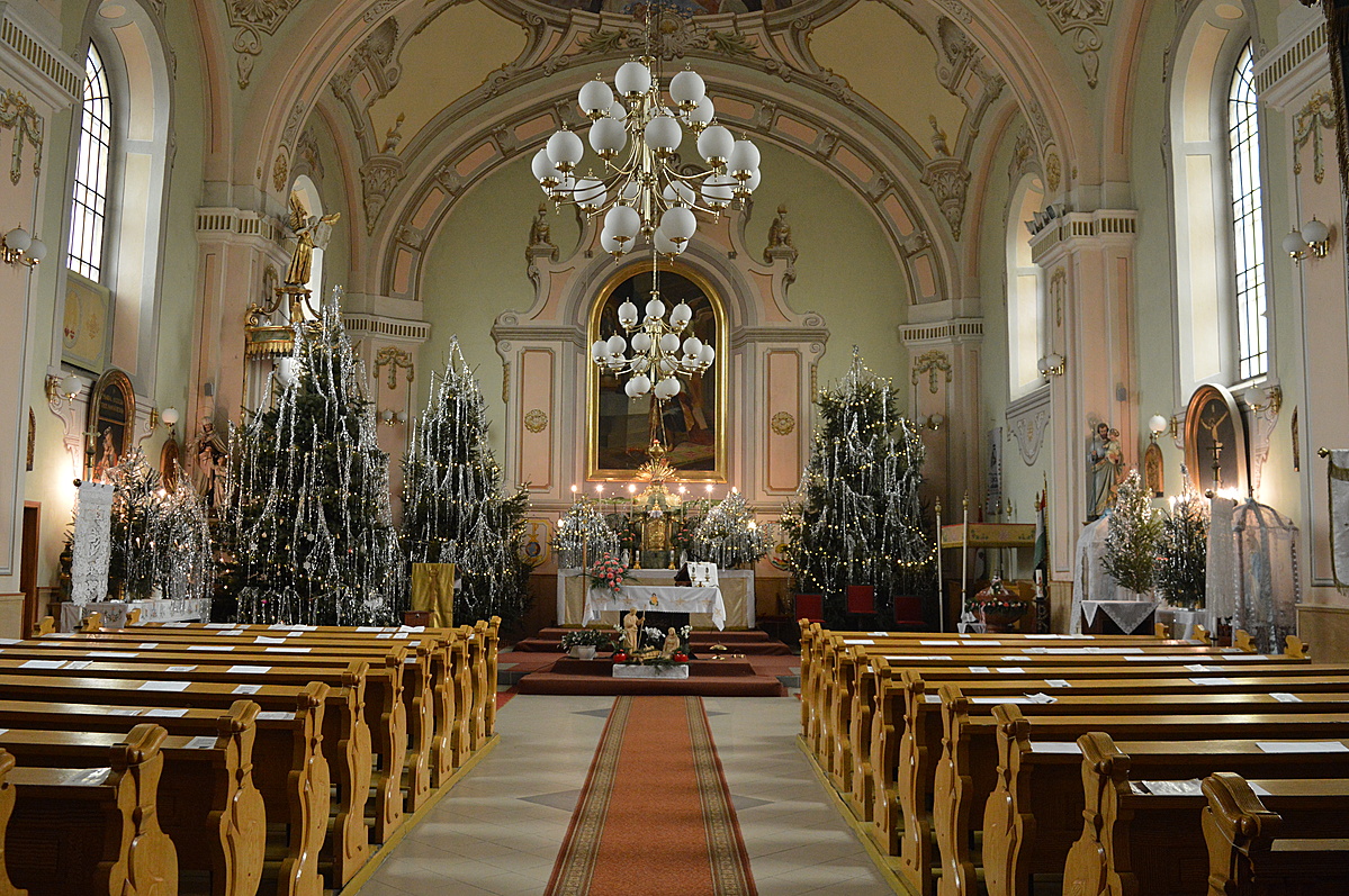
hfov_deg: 57.3
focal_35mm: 33
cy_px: 448
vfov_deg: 39.9
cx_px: 674
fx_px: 1235
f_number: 5.6
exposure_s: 1/30
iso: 1600
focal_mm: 22
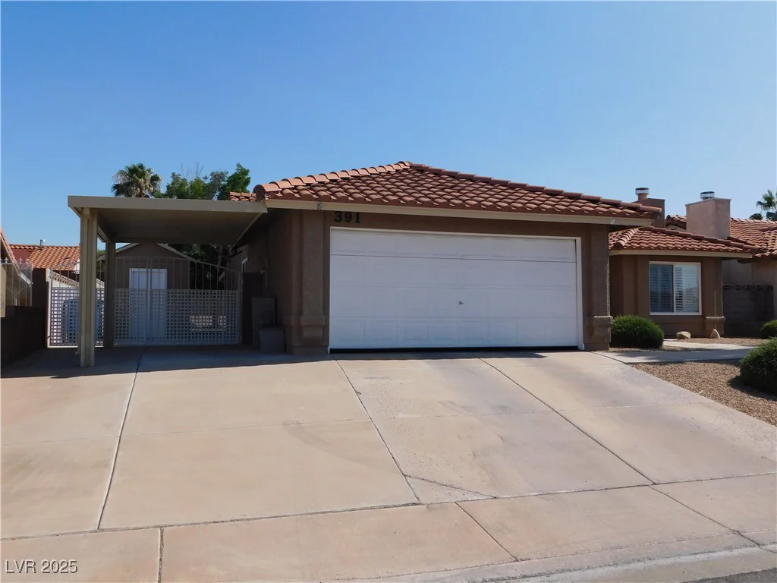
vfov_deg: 46.8
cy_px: 292
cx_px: 388
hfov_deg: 60.0
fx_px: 673
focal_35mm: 30
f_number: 6.4
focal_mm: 5.3
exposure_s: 1/640
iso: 125
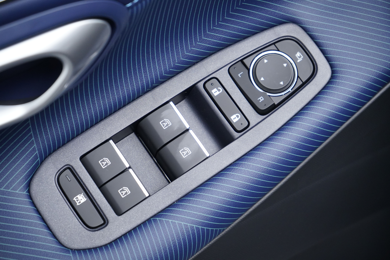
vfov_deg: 19.5
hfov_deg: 28.8
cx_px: 195
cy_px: 130
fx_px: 758
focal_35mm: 70
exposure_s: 1/125
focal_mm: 70
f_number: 5.6
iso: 2500
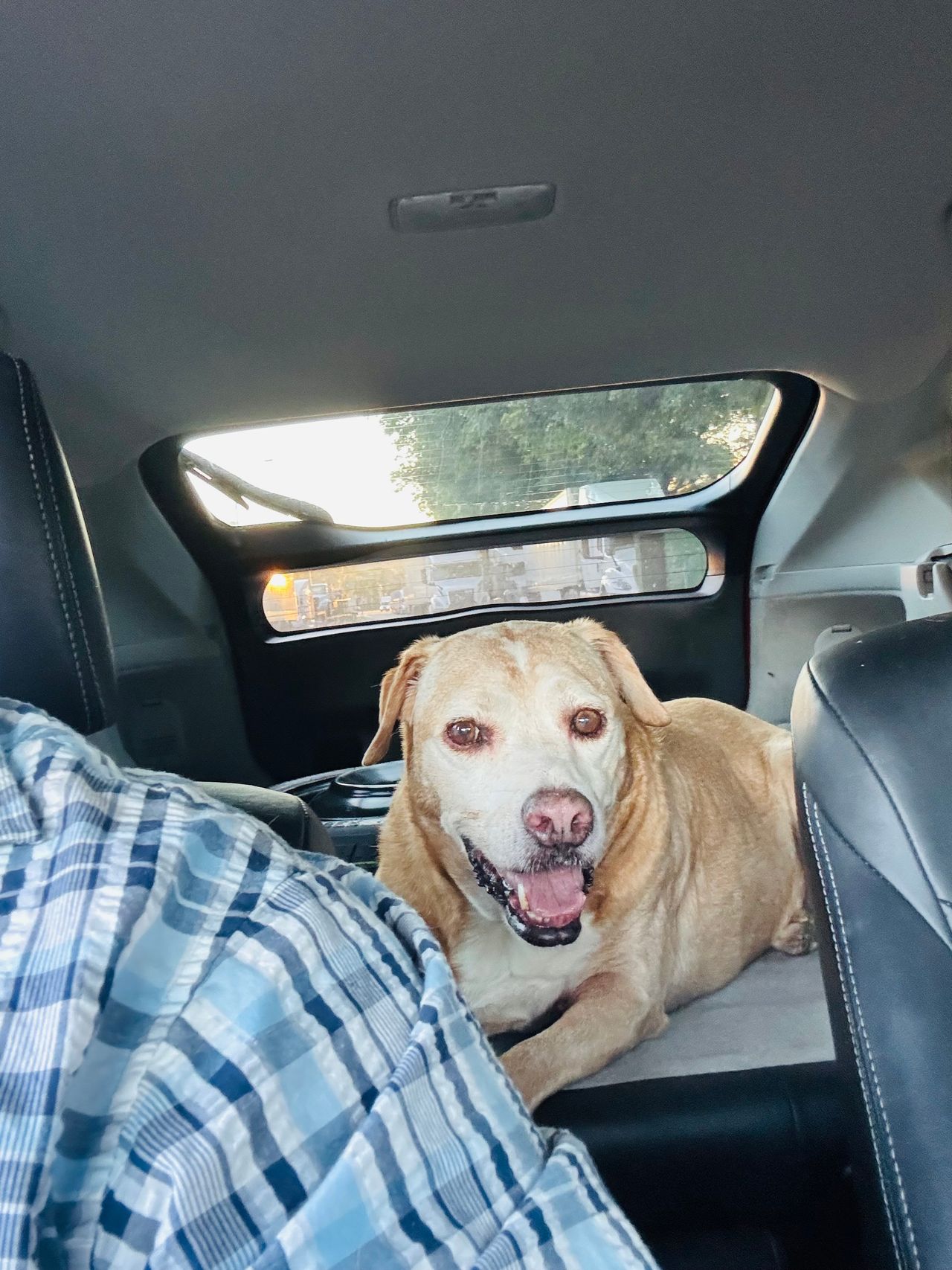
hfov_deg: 46.8
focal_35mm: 30
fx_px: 1100
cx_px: 476
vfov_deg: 60.0
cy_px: 635
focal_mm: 2.69
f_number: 1.9
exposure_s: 1/32
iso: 400
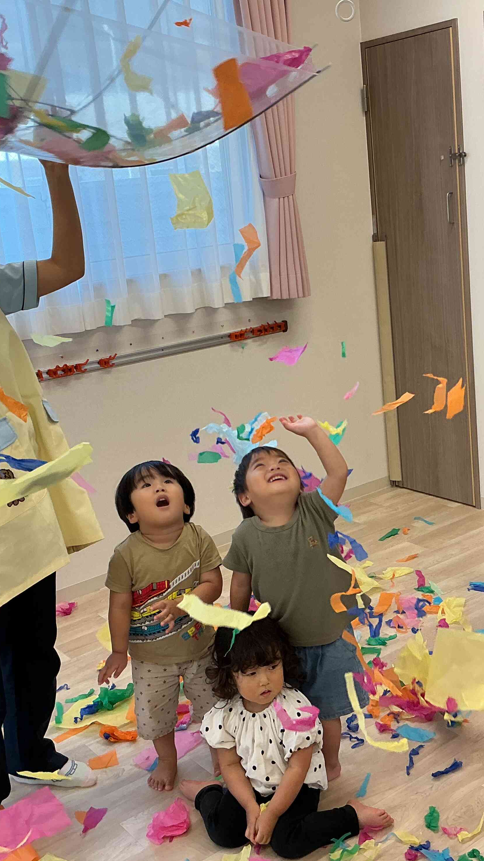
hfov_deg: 27.6
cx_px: 294
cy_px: 425
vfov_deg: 47.4
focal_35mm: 43
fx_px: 981
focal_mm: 3
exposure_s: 1/100
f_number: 1.8
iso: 32
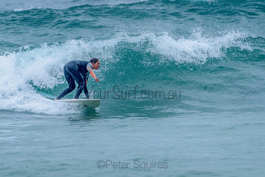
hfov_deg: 3.3
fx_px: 4622
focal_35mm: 628
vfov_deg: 2.2
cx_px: 126
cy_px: 79
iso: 800
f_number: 5.6
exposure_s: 1/2000
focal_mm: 500
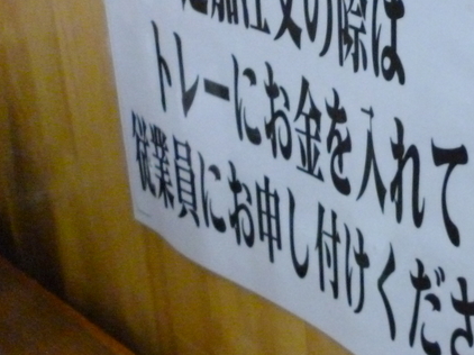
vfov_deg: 21.6
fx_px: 931
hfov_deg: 26.2
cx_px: 532
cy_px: 144
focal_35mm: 68
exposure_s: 1/125
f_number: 3.1
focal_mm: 5
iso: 800
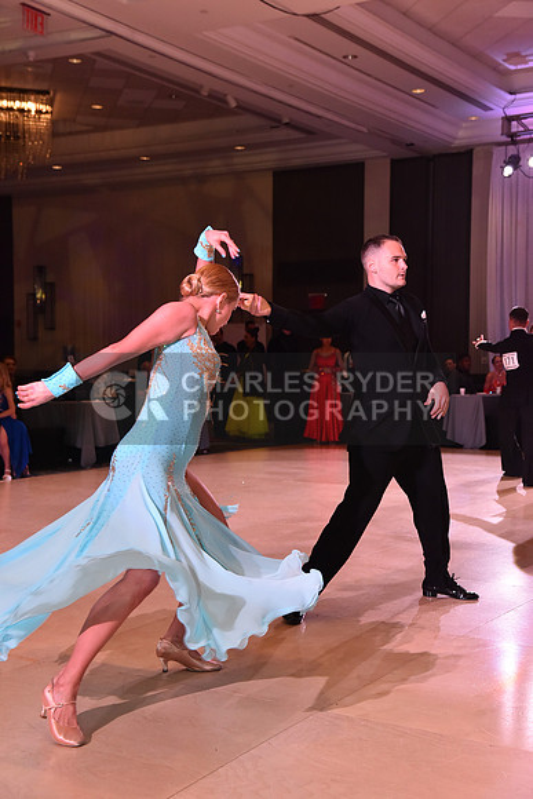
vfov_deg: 39.6
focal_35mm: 50
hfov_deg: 27.0
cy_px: 400
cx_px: 266
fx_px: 1110
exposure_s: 1/250
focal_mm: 50
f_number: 6.3
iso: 2500
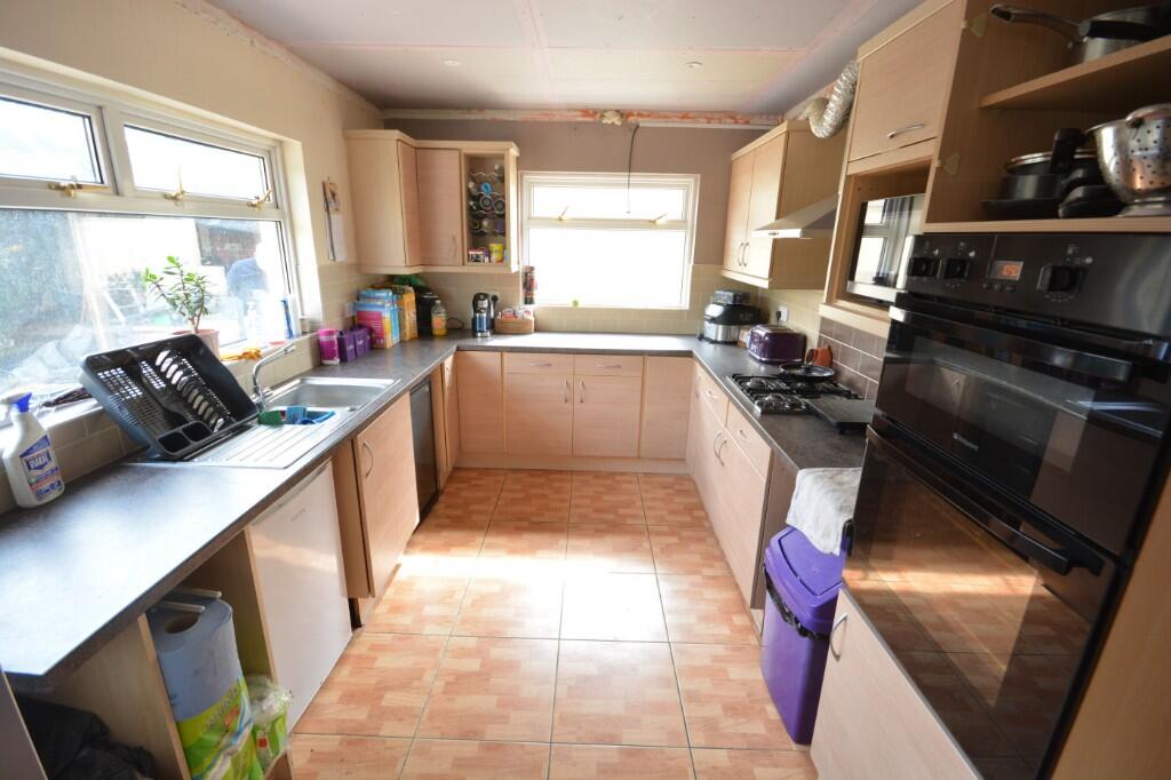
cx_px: 586
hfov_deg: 100.4
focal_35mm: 15
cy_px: 390
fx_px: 488
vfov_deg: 77.3
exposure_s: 1/20
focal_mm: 10
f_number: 8
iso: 400
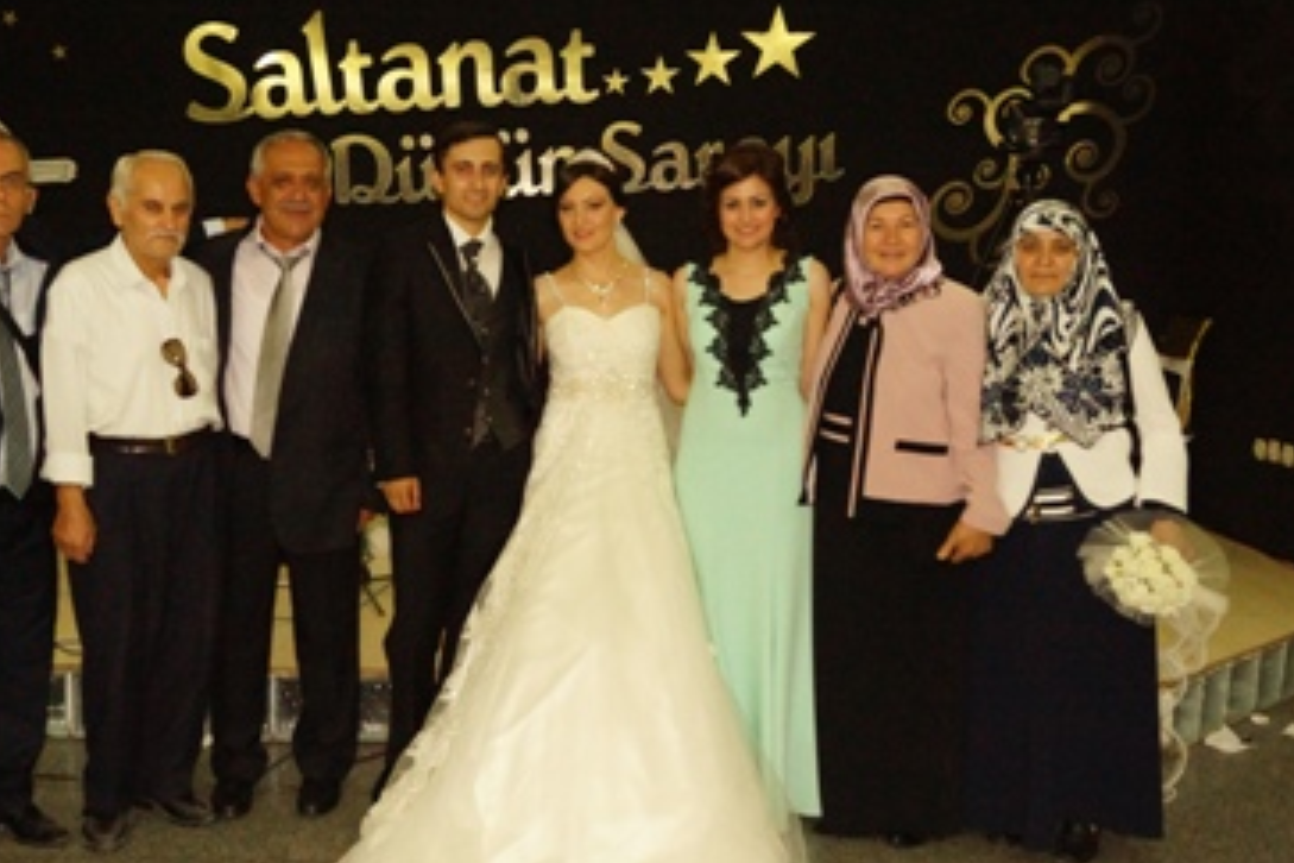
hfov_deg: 51.6
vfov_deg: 35.9
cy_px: 448
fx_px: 1330
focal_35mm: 37
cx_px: 531
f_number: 5.6
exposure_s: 1/100
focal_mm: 20
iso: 3200
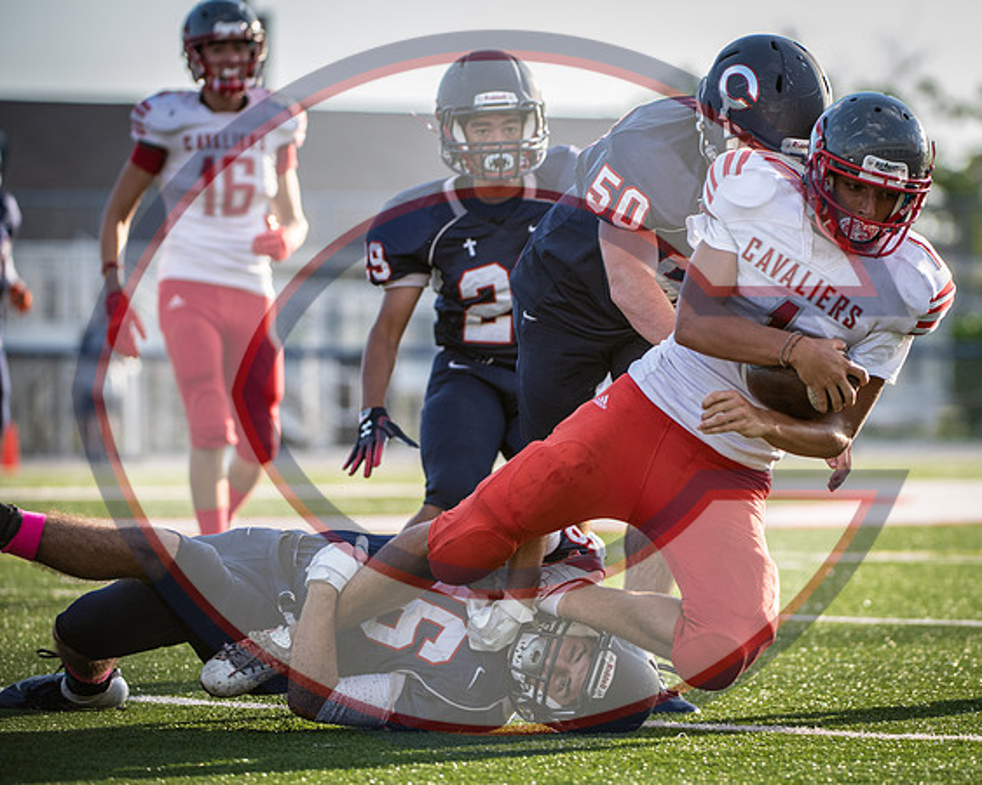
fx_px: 7439
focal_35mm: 256
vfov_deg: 6.0
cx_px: 630
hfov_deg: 7.6
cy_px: 360
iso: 400
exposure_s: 1/1000
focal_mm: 200
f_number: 4
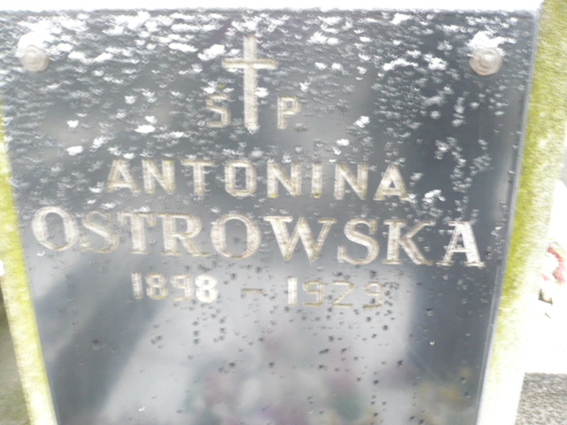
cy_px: 212
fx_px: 573
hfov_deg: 52.6
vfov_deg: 40.7
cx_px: 284
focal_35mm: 35
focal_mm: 5.8
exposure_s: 1/8
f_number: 2.8
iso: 200
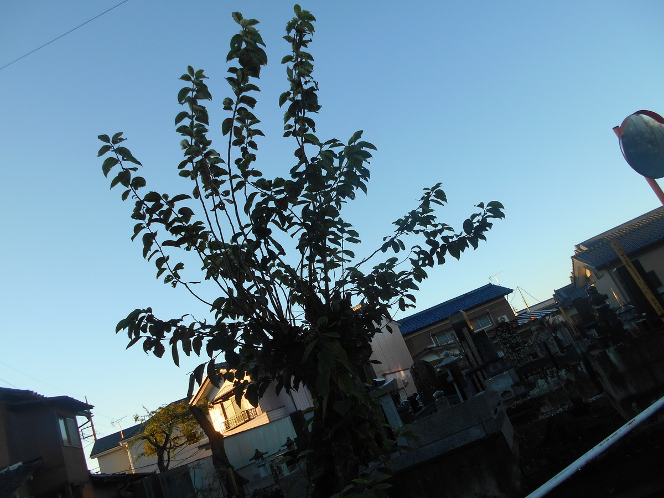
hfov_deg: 67.3
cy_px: 249
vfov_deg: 53.1
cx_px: 332
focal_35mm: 26
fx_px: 499
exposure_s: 1/320
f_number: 3.2
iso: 80
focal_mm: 4.6
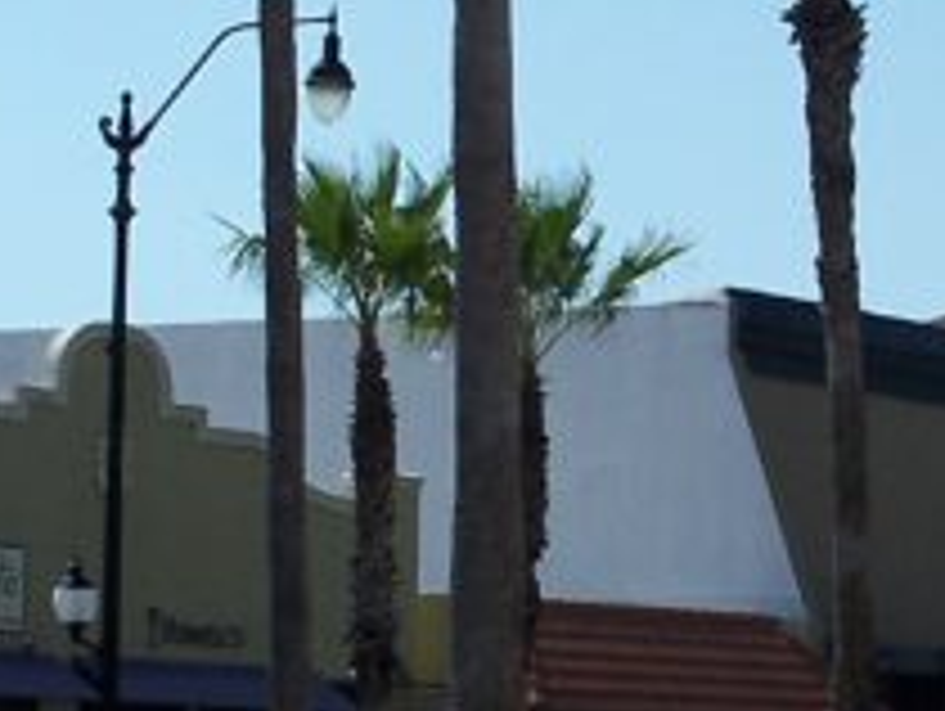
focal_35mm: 180
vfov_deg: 8.2
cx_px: 752
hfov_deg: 10.9
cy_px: 716
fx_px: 4920
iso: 64
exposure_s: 1/1000
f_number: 4
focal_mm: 7.8
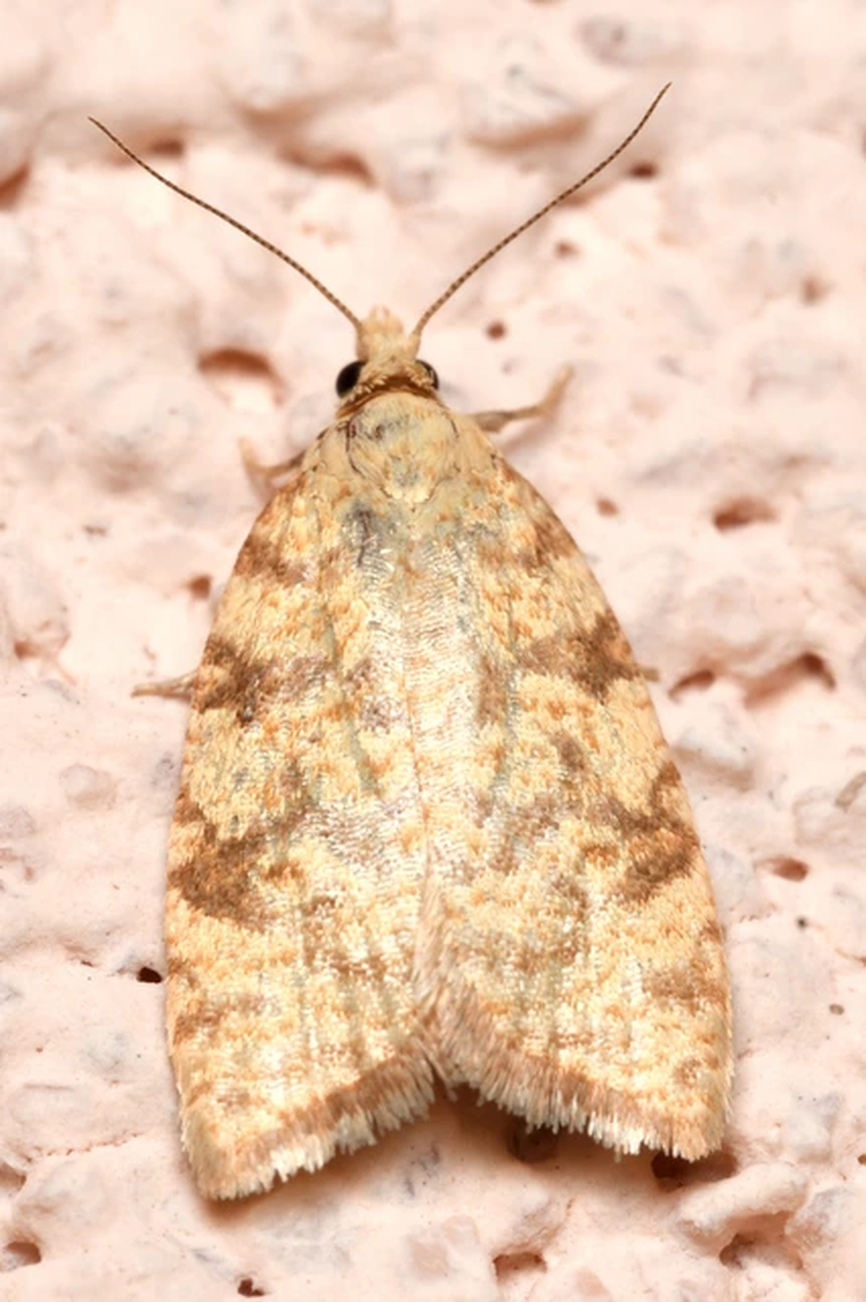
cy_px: 651
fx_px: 8127
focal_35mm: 225
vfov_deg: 9.2
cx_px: 433
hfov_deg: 6.1
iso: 100
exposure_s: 1/250
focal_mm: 150
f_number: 11
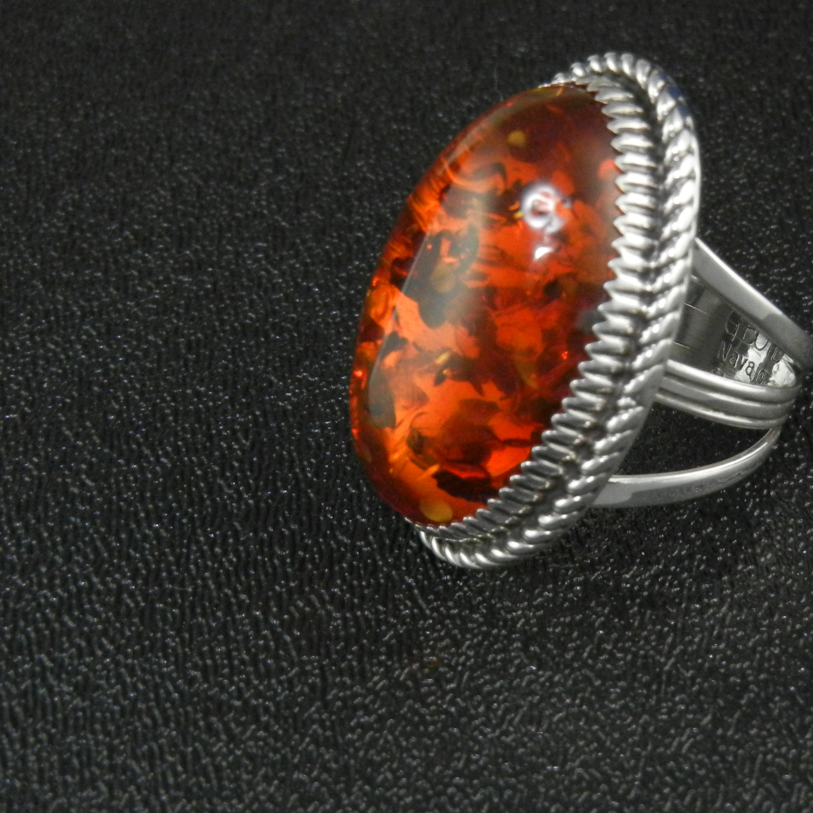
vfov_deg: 19.1
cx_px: 579
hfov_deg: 19.0
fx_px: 2418
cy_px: 385
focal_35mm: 91
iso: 800
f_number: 8
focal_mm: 10.6
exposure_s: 1/30
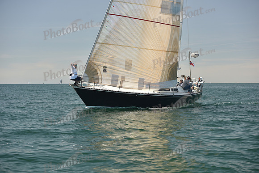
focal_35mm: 80
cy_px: 86
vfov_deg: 17.1
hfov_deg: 25.4
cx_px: 130
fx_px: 576
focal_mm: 80
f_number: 4.5
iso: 250
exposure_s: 1/800
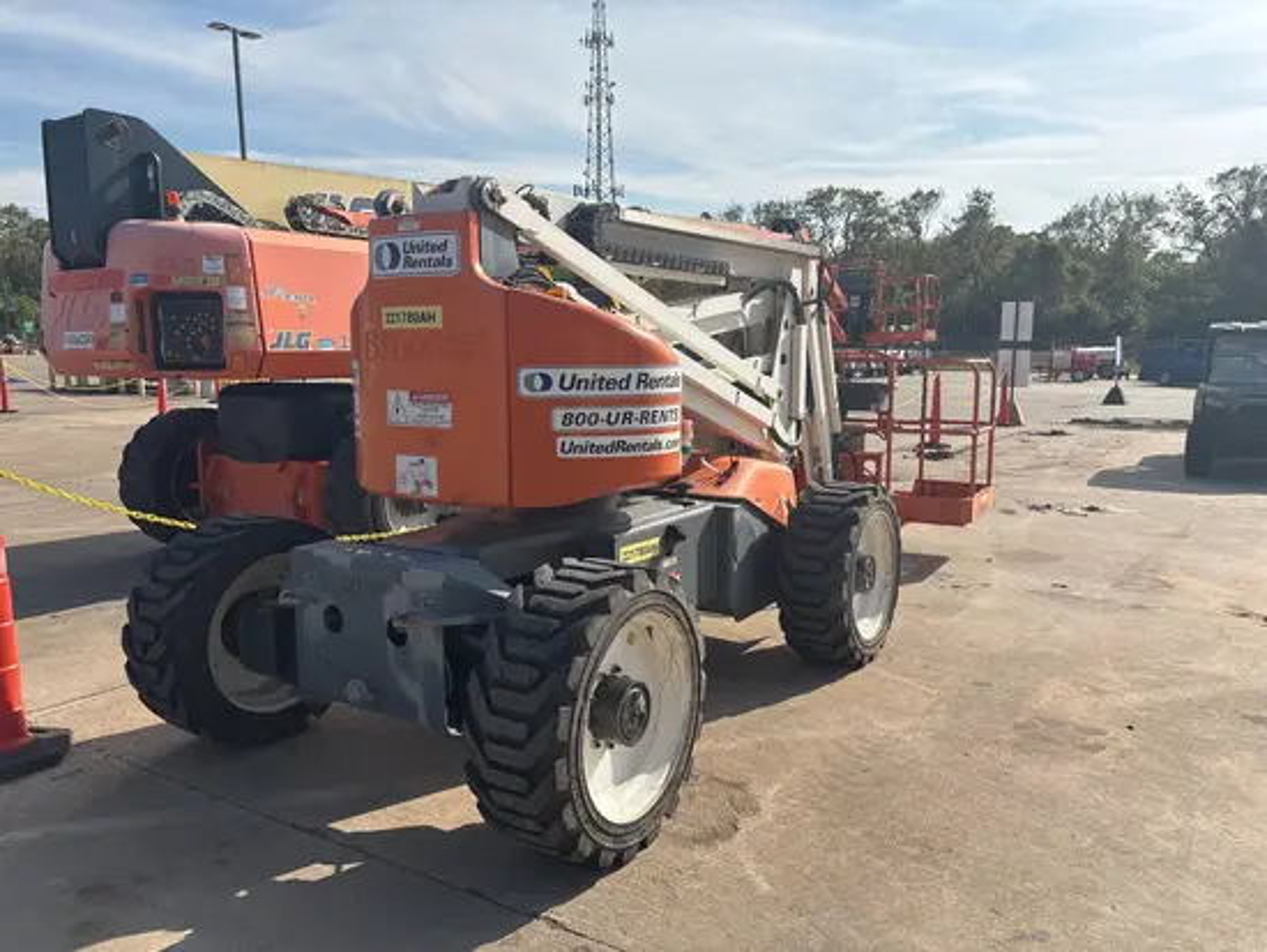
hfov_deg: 67.3
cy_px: 476
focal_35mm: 26
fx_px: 952
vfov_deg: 53.1
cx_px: 634
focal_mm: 5.96
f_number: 1.6
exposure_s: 1/4425
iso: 50
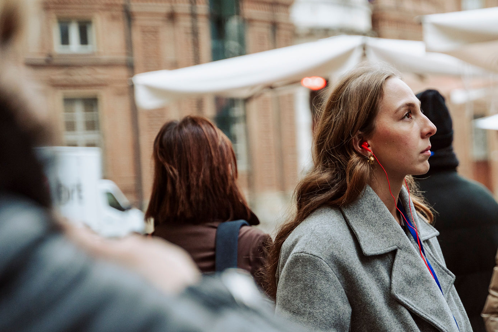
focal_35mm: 92
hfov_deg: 22.0
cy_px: 227
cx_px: 366
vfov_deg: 14.8
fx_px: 1273
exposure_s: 1/800
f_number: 2.8
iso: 800
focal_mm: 62
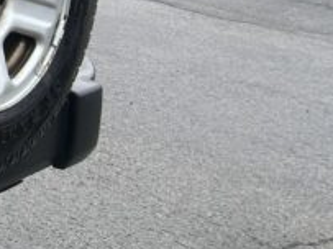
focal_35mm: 131
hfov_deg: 12.5
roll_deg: -0.6
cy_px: -124
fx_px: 1259
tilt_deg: -9.6
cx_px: -413
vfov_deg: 10.9
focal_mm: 5.7
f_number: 1.5
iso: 50
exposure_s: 1/3165
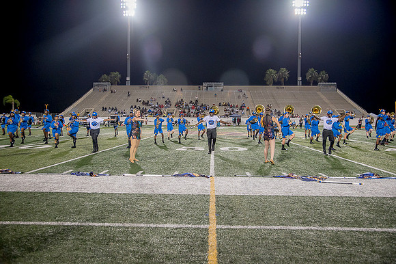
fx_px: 341
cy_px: 132
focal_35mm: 31
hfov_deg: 60.3
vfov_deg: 42.3
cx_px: 198
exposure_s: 1/200
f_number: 4
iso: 2000
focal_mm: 31
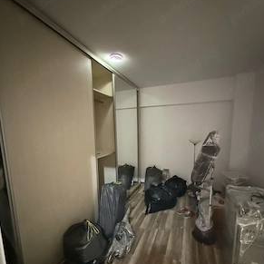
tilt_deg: -9.0
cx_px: 135
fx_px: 147
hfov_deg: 84.0
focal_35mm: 17
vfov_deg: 83.3
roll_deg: +0.3
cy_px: 153
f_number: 2.2
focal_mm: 2.22
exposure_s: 1/30
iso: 1600
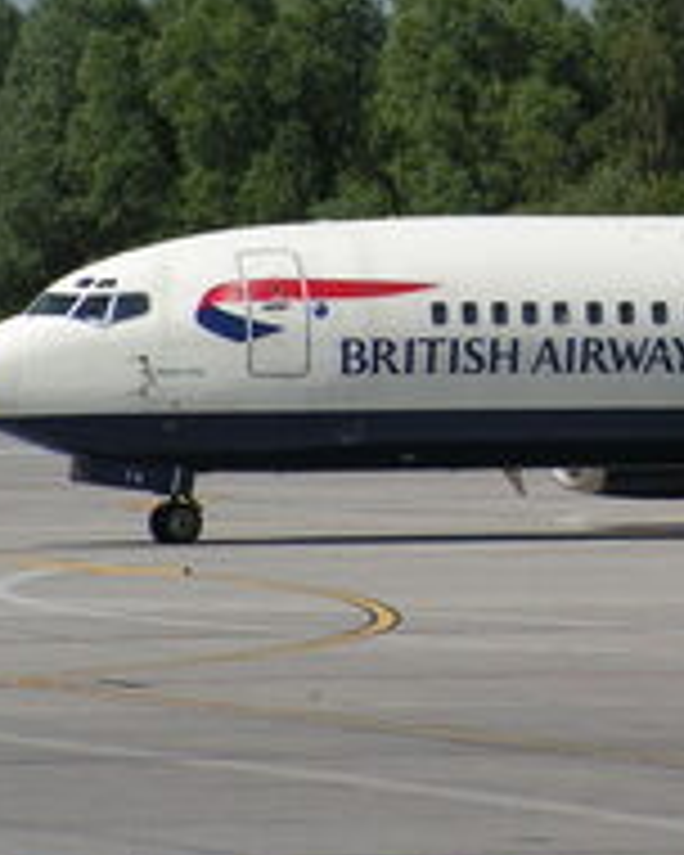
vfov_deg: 5.2
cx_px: 927
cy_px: 74
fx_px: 9337
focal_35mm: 369
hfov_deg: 4.2
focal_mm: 24
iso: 64
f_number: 4.8
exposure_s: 1/800
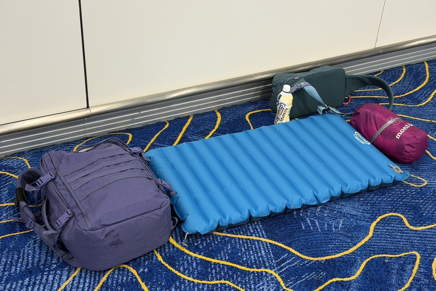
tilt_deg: -34.3
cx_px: 219
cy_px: 155
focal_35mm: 51
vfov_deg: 26.5
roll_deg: -4.4
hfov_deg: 38.9
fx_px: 618
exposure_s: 1/50
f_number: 1.78
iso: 125
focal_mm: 6.76
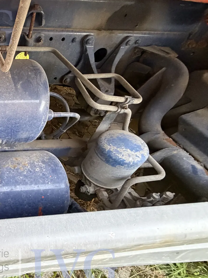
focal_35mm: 23
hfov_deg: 45.1
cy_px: 147
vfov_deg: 73.9
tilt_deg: -45.4
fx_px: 184
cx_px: -19
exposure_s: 1/60
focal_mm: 2.22
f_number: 2.2
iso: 500
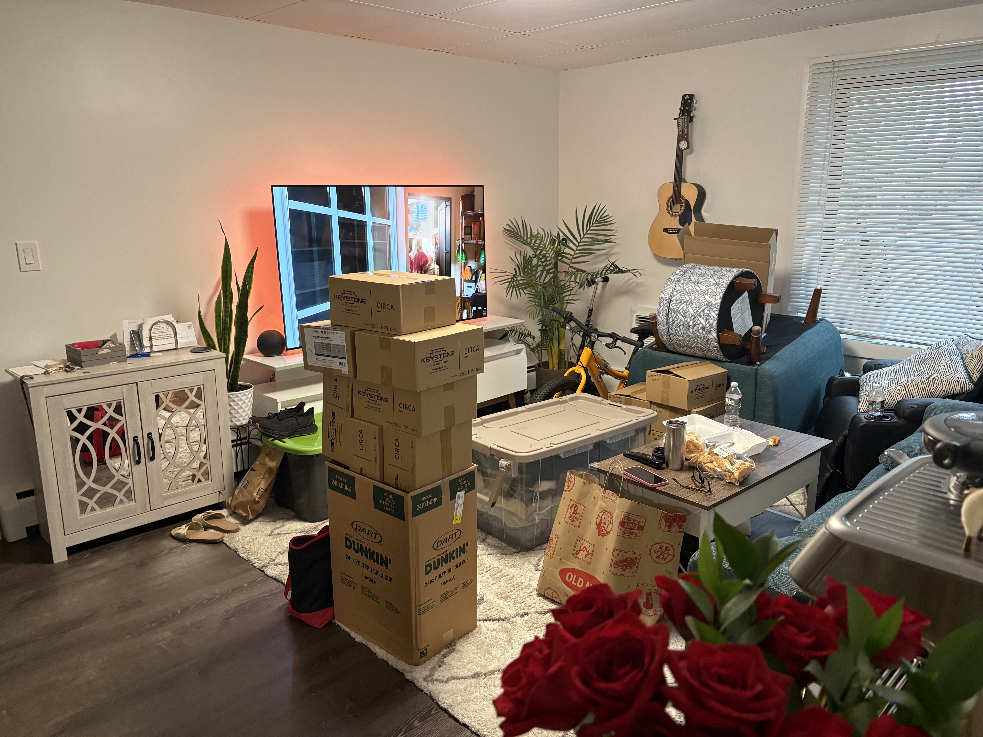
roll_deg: +1.2
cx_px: 492
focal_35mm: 26
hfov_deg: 67.3
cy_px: 368
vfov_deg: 53.1
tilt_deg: -13.3
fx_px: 738
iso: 250
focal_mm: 5.96
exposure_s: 1/60
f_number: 1.6
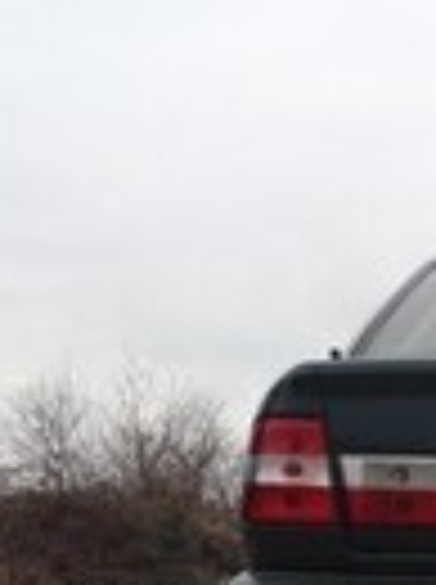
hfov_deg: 11.1
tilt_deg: +1.9
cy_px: 652
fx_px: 2123
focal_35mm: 126
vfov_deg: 15.2
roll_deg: -0.4
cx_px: 706
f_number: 2.4
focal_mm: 4.12
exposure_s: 1/341
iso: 50
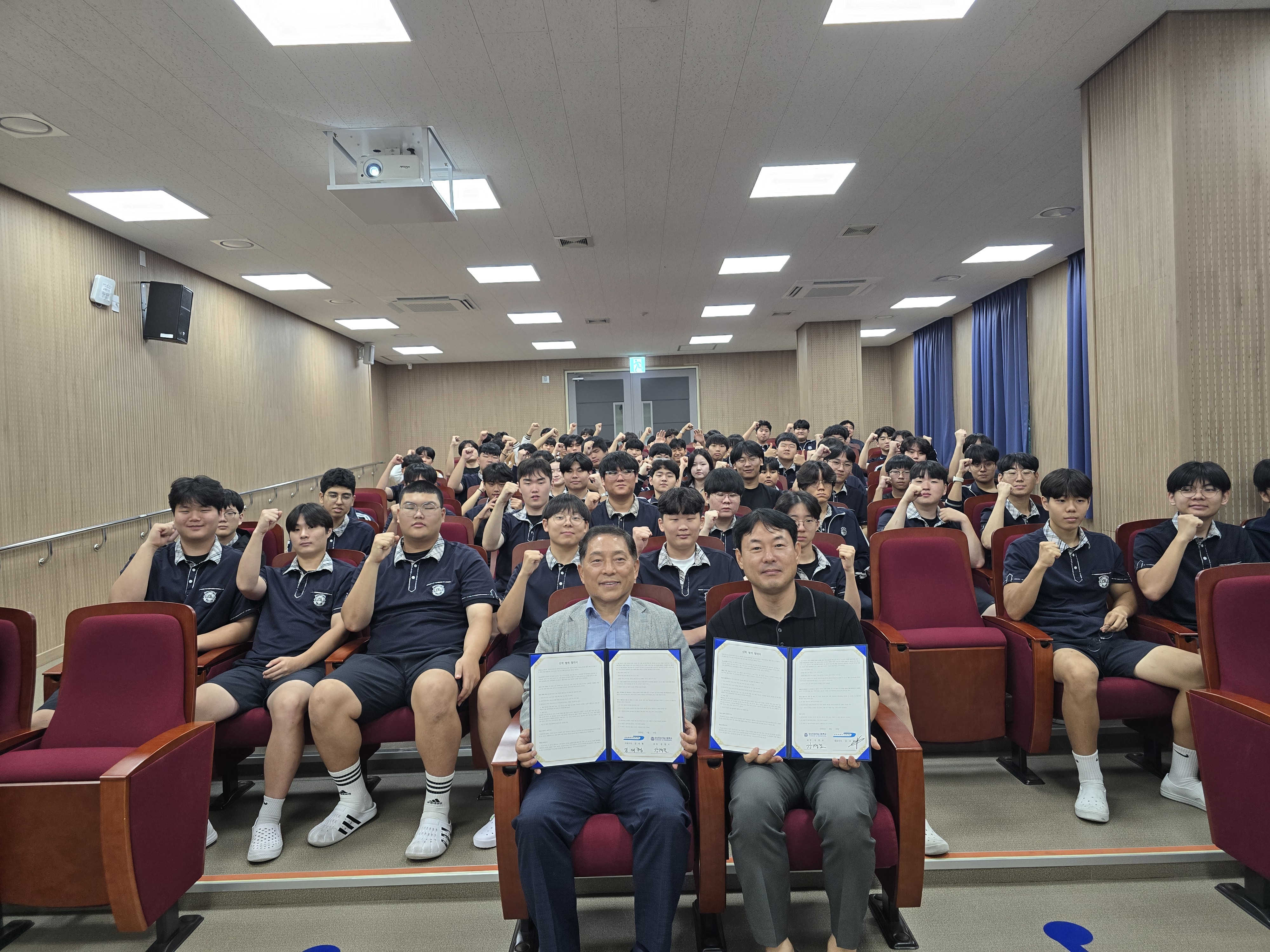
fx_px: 844
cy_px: 476
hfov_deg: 73.9
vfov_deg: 58.9
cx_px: 635
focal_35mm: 23
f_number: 1.7
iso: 125
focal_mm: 6.3
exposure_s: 1/120
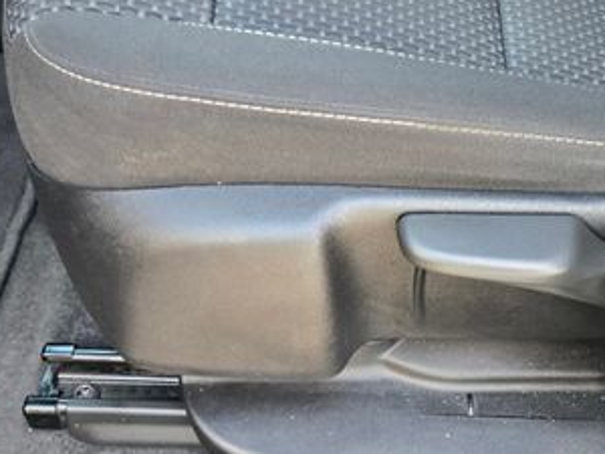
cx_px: 393
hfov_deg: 38.6
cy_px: 182
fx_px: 856
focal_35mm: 49
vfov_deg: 29.6
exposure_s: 1/120
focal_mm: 5.4
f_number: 1.8
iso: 160
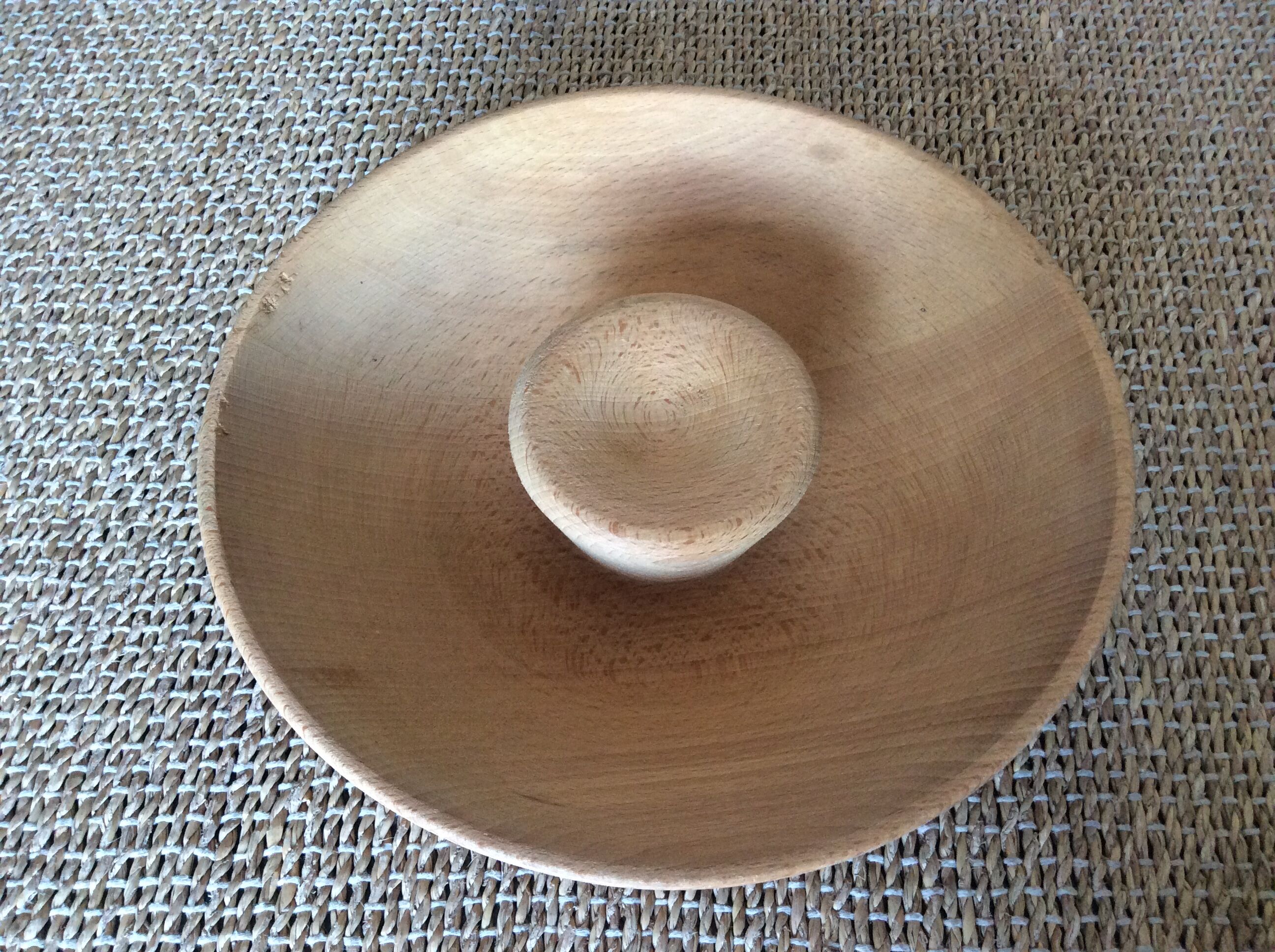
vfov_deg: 44.1
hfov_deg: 56.9
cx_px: 638
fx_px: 1177
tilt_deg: -60.6
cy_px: 476
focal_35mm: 32
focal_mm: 3.3
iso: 160
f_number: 2.4
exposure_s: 1/25
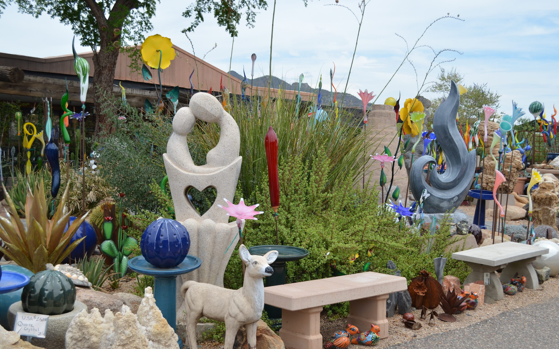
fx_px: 678
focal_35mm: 45
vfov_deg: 28.9
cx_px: 281
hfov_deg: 44.8
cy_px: 179
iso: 125
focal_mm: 29
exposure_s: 1/500
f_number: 5.6
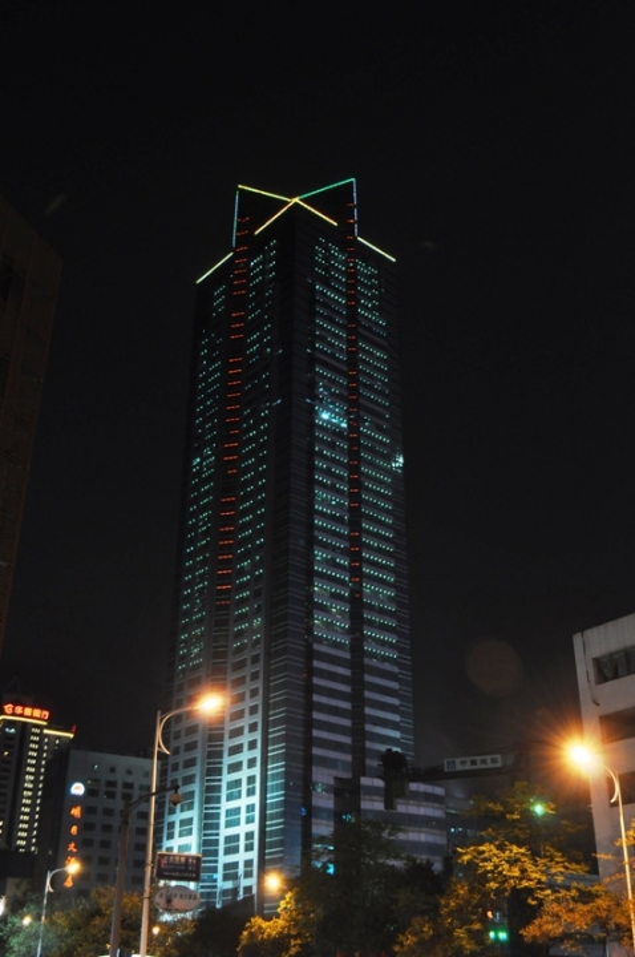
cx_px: 318
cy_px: 478
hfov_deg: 36.8
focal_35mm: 36
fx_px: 955
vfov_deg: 53.2
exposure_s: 1/6
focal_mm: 24
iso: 800
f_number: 5.6
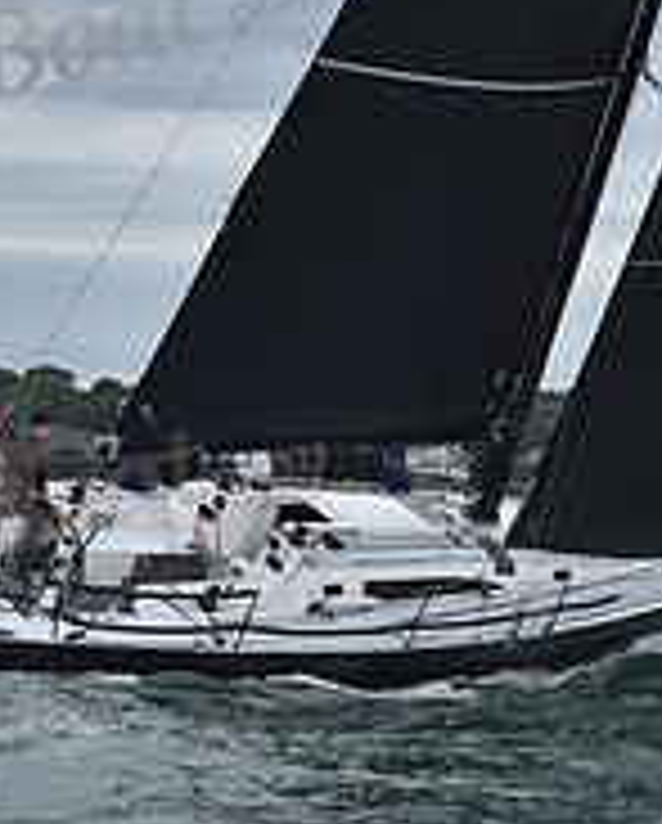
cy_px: -234
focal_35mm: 208
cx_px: 561
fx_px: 5081
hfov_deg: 7.4
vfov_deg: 9.1
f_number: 6.3
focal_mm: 70
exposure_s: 1/1000
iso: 400
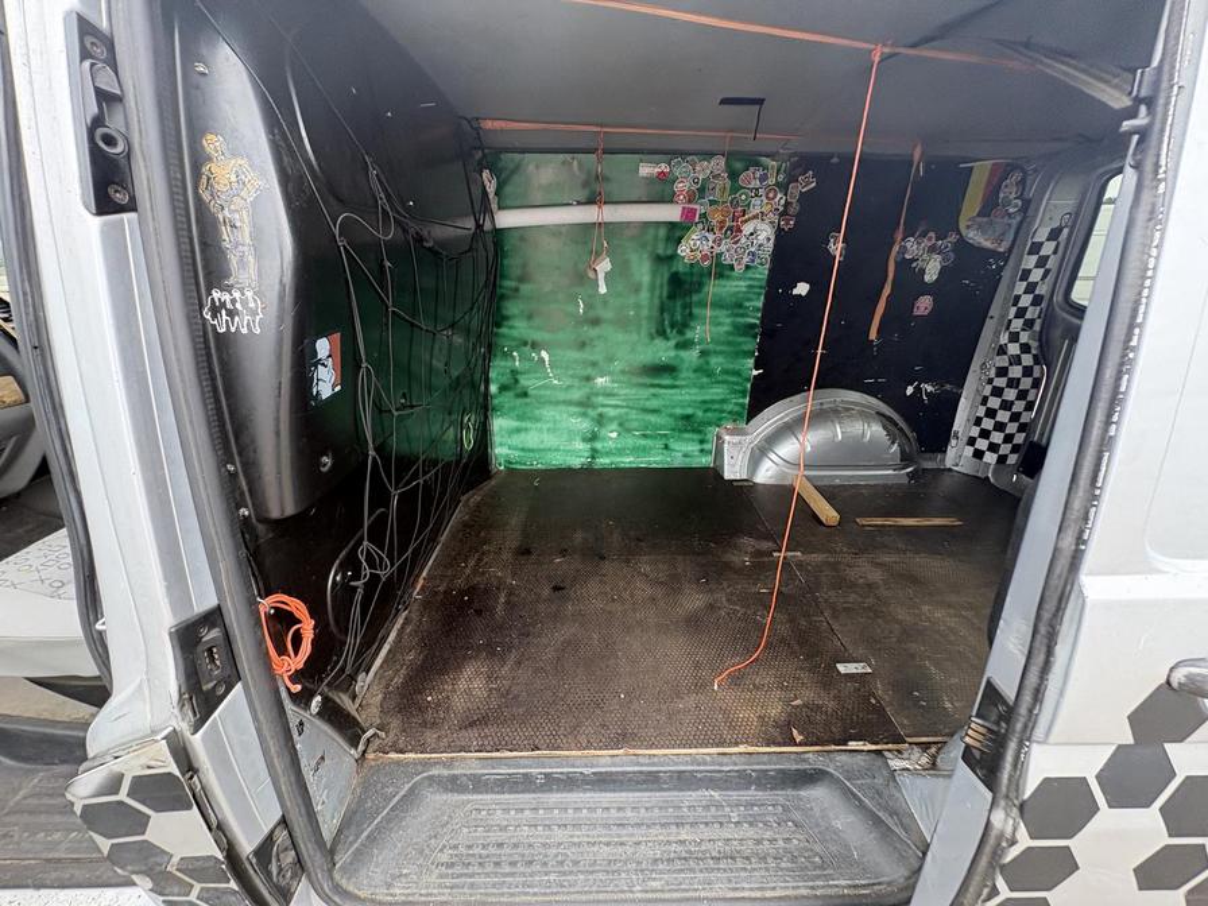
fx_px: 489
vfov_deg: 85.7
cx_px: 604
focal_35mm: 14
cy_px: 453
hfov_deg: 102.1
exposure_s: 1/129
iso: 125
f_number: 2.2
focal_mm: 2.22
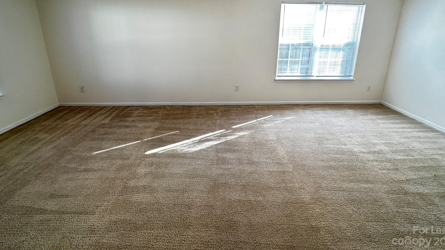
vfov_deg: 64.8
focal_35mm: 16
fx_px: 189
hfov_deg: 99.4
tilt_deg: -16.1
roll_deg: -0.5
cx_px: 226
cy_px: 78
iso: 160
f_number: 2.2
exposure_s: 1/120
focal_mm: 2.22
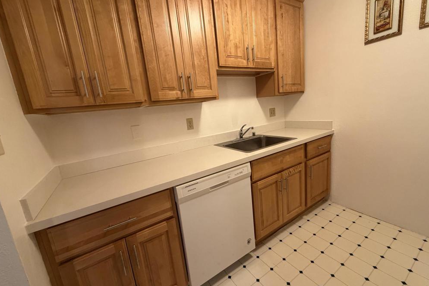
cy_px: 142
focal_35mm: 15
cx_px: 218
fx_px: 179
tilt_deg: -9.9
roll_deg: +7.8
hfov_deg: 100.4
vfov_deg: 77.3
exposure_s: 1/60
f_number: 2.2
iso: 320
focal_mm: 2.22
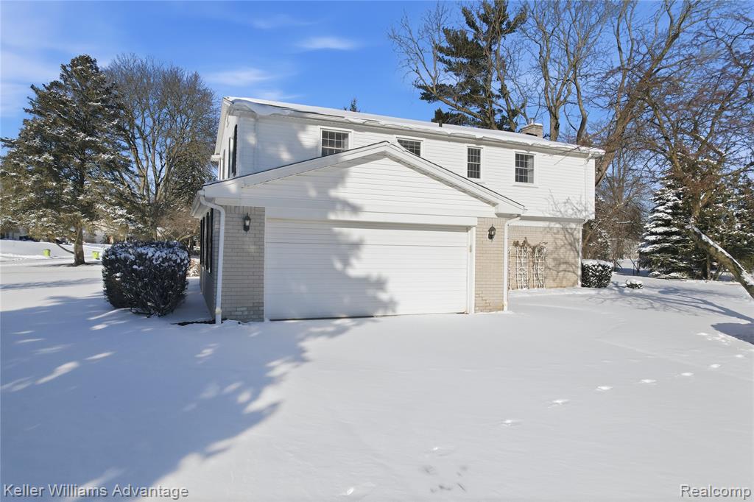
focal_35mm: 22
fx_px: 461
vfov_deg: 57.2
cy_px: 251
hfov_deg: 78.6
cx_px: 377
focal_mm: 8.4
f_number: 2.8
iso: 100
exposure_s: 1/640
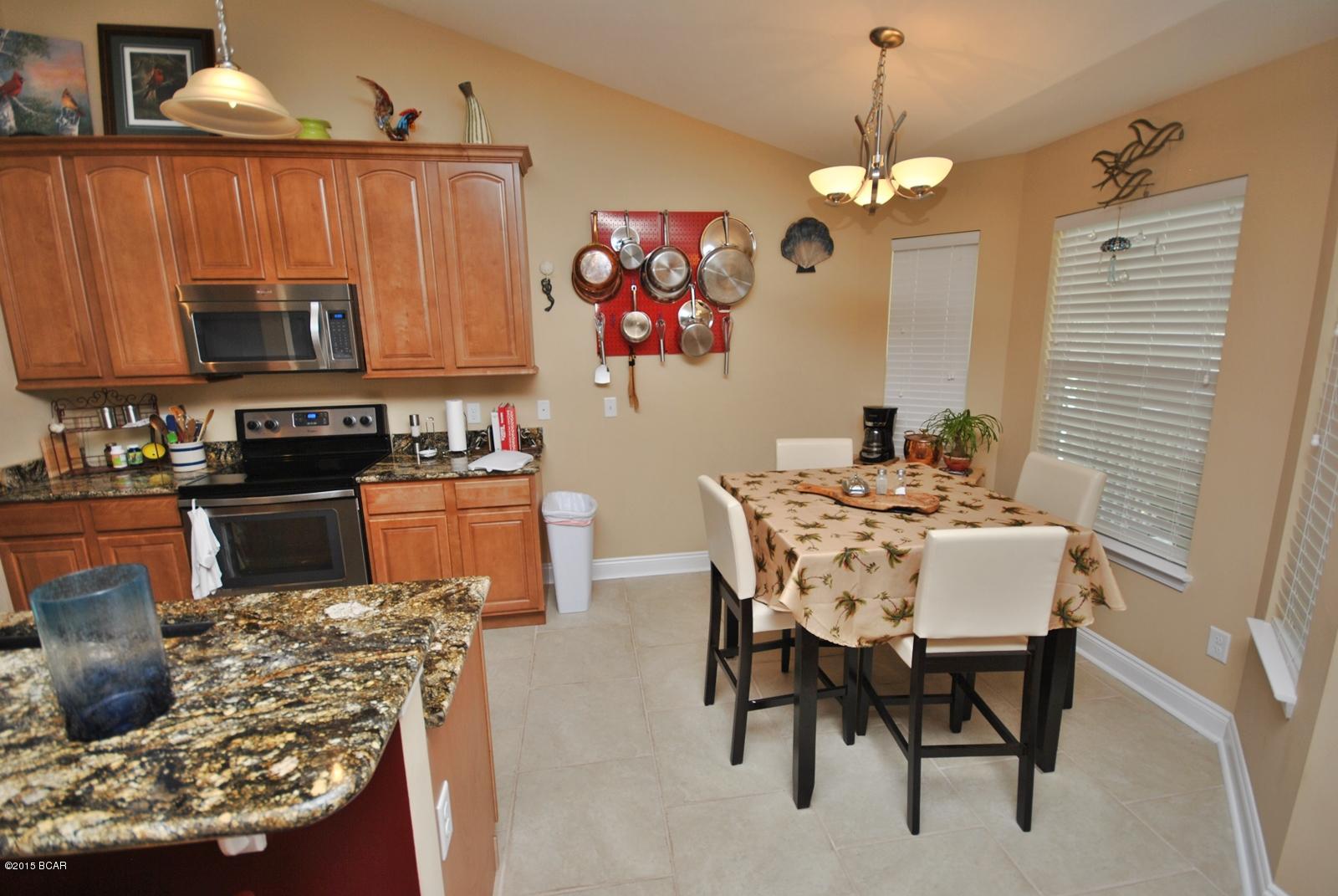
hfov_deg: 100.3
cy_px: 448
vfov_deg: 77.5
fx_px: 558
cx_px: 669
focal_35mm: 15
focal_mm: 10
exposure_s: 1/30
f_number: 4
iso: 100
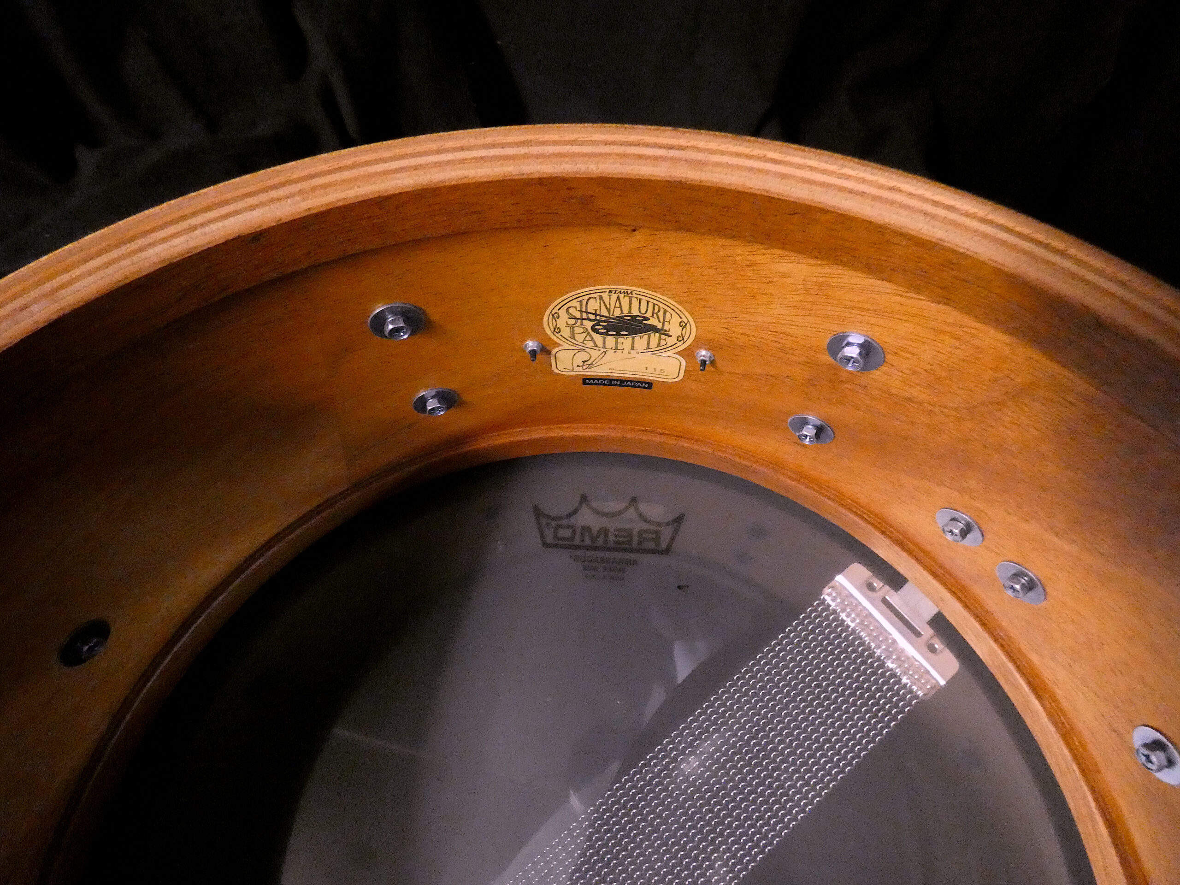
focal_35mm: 20
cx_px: 590
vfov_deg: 66.0
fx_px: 682
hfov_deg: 81.7
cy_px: 442
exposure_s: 1/20
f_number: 2.8
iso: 1600
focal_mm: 3.6
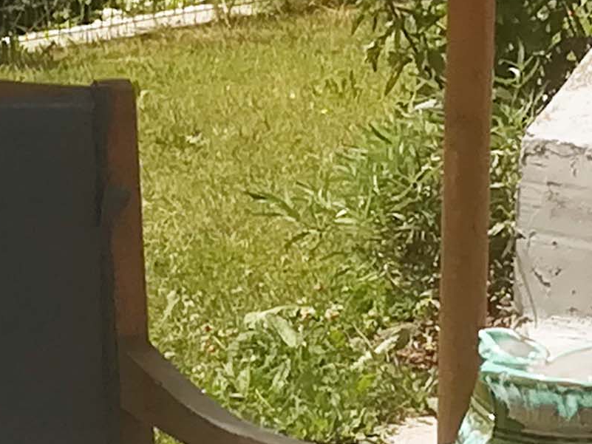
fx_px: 3558
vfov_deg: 7.1
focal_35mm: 208
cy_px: -116
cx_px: 84
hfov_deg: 9.5
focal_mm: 3.83
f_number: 2.2
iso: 50
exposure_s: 1/1218
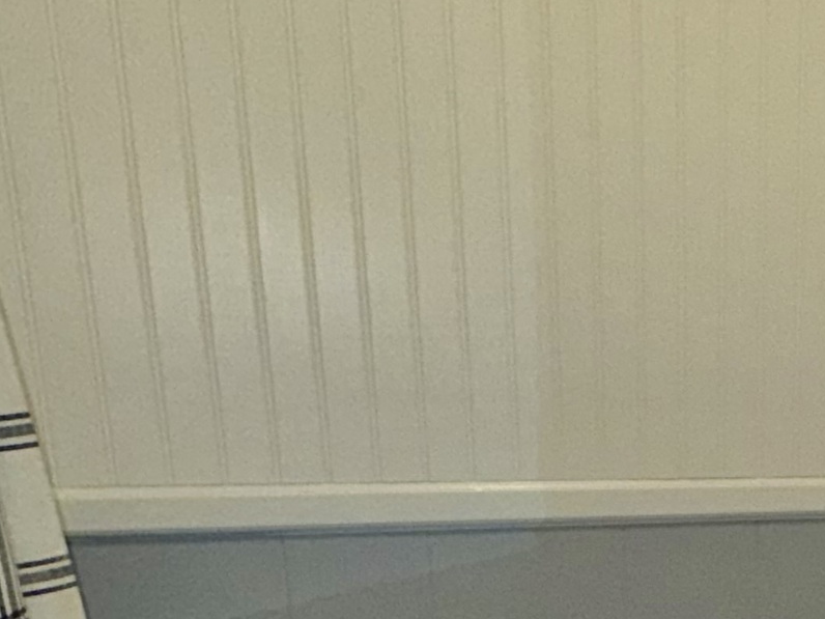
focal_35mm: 54
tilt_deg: -16.6
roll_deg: -3.6
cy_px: 653
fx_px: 1287
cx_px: 995
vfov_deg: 25.4
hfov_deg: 30.2
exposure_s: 1/120
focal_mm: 2.22
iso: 125
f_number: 2.2
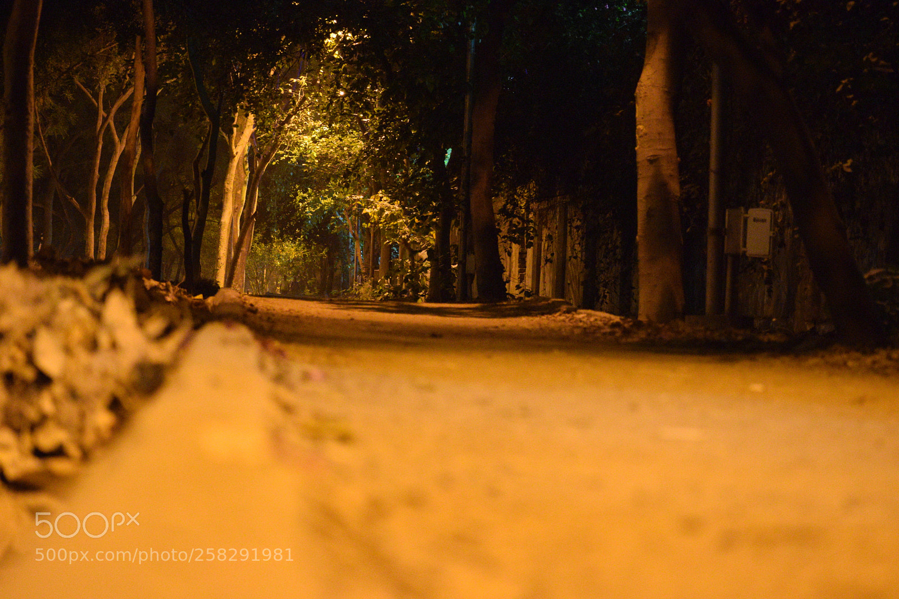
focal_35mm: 105
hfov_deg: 19.5
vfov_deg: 13.0
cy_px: 300
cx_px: 450
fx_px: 2621
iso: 6400
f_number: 4.5
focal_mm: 70
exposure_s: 1/8
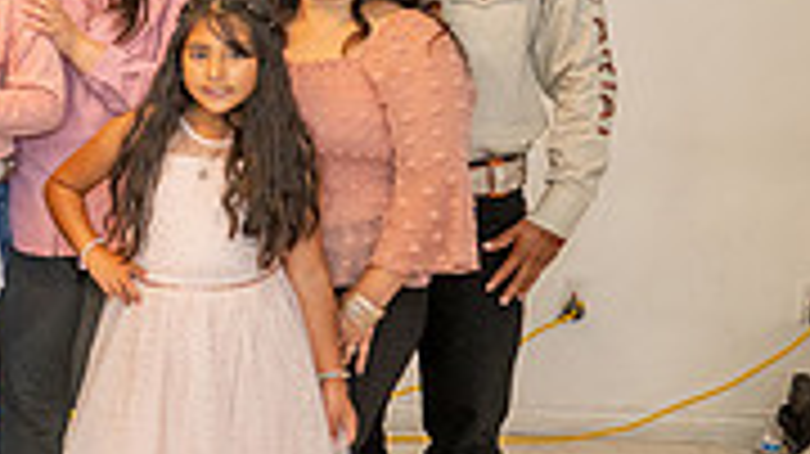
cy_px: 263
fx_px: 1739
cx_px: -490
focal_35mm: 81
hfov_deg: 21.0
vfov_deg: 14.9
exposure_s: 1/160
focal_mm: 24
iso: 800
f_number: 3.2
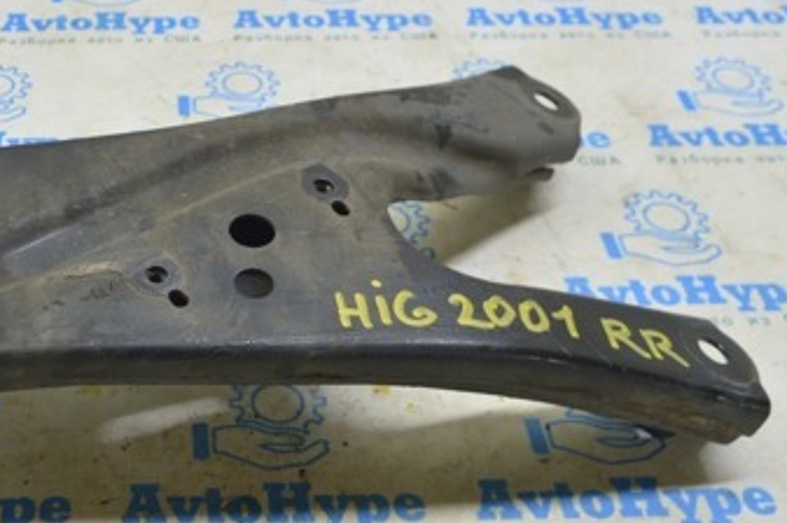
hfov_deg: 33.7
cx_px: 124
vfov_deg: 23.7
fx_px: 1245
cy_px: 239
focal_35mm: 57
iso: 400
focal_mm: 20
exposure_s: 1/20
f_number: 5.6
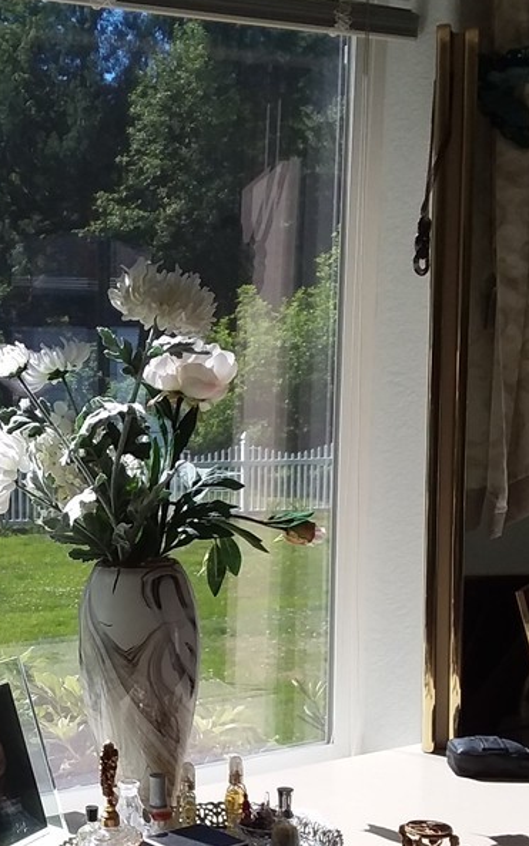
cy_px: 528
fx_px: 1223
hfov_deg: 23.3
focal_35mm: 53
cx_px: -13
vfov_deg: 38.0
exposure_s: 1/549
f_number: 1.9
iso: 40
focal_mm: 2.47
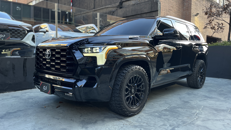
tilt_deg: -3.4
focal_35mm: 29
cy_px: 63
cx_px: 117
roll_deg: -0.5
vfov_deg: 40.2
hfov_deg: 66.1
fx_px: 178
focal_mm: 5.1
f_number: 1.6
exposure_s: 1/122
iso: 80
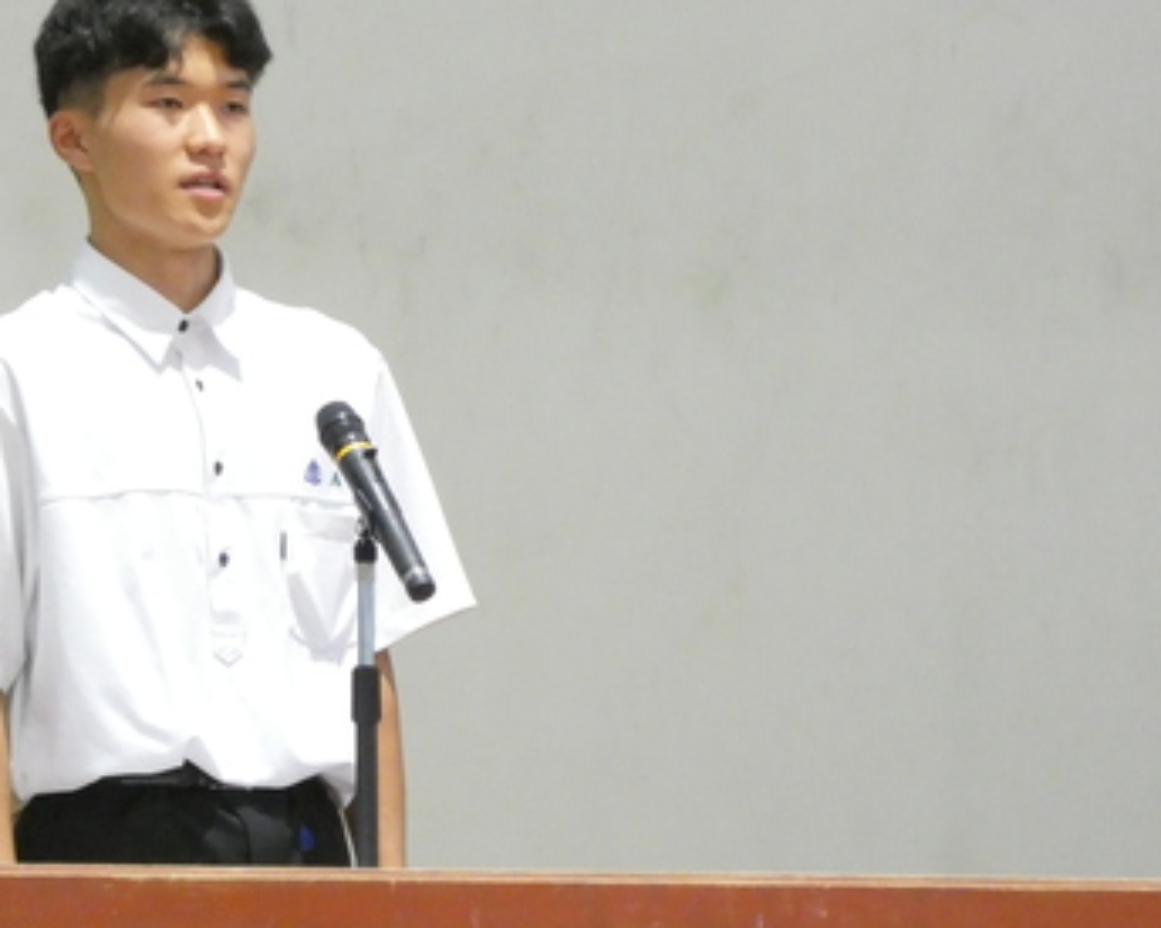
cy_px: 445
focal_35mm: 748
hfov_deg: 2.6
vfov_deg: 2.1
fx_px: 25695
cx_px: 452
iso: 1600
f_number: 5.6
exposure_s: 1/50
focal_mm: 98.3
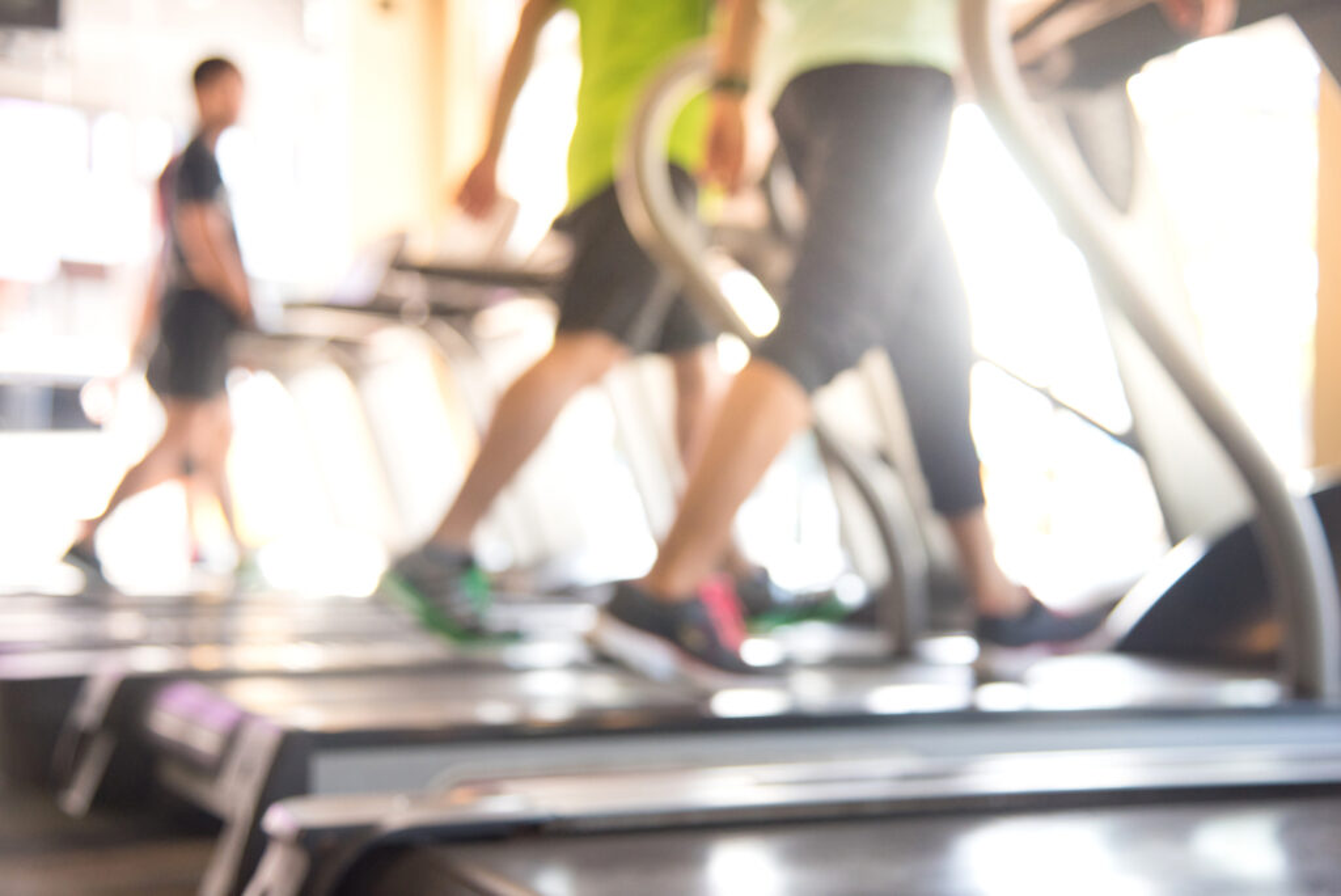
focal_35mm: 52
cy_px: 448
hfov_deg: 38.2
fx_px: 1938
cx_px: 670
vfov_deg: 26.0
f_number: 4
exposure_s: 1/200
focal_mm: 52
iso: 1000
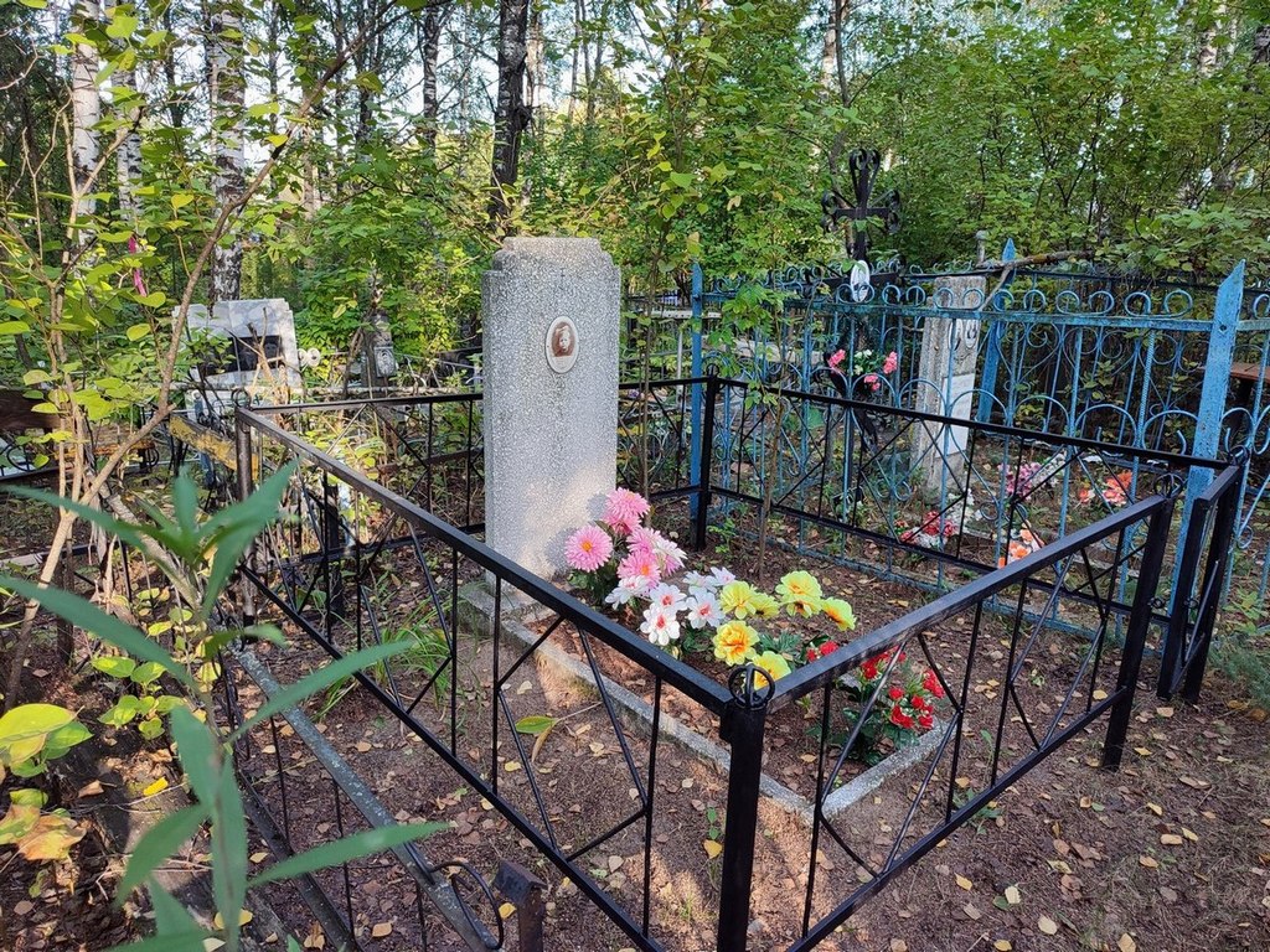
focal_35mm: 25
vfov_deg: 54.9
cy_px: 476
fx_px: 917
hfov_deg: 69.4
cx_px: 635
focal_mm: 6.04
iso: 76
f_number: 1.9
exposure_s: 1/100
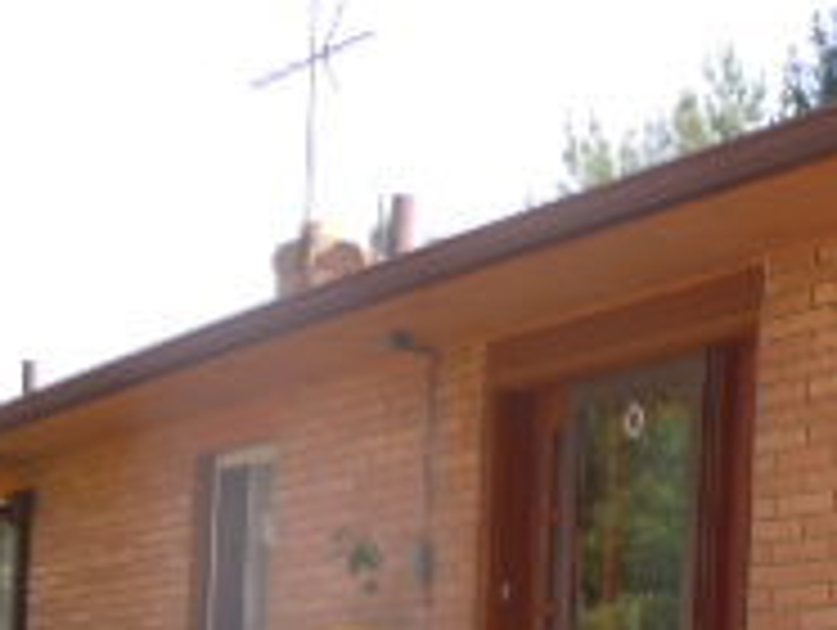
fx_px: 2494
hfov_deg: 18.7
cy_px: 778
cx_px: 774
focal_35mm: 103
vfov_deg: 13.9
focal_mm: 5.4
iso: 100
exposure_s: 1/250
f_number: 3.5
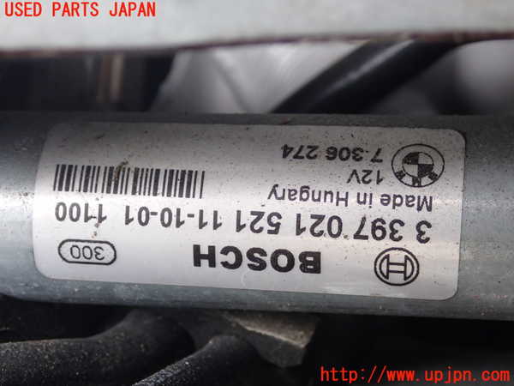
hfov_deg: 25.3
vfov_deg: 19.1
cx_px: 257
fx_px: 1143
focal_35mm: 77
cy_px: 193
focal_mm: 13.65
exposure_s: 1/80
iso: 400
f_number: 4.1
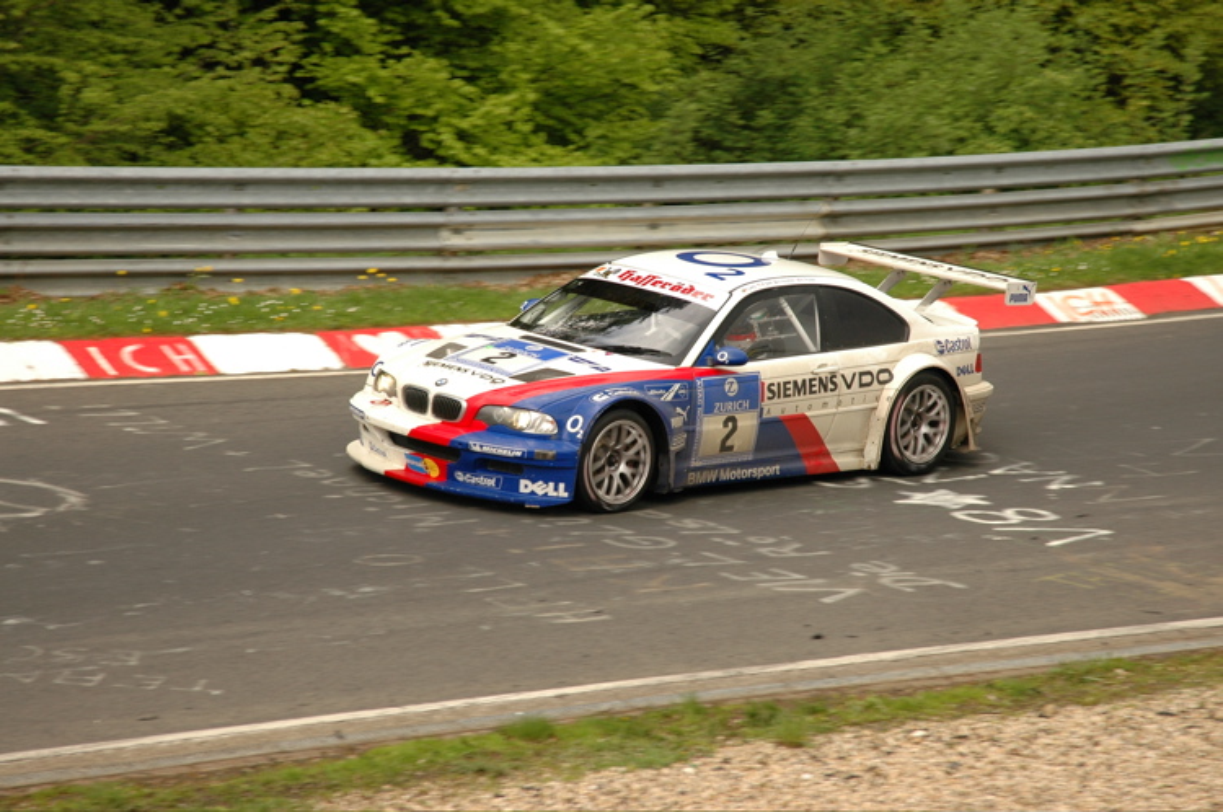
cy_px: 406
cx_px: 612
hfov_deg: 16.1
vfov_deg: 10.7
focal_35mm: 128
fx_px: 4326
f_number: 4.5
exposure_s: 1/500
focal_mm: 85
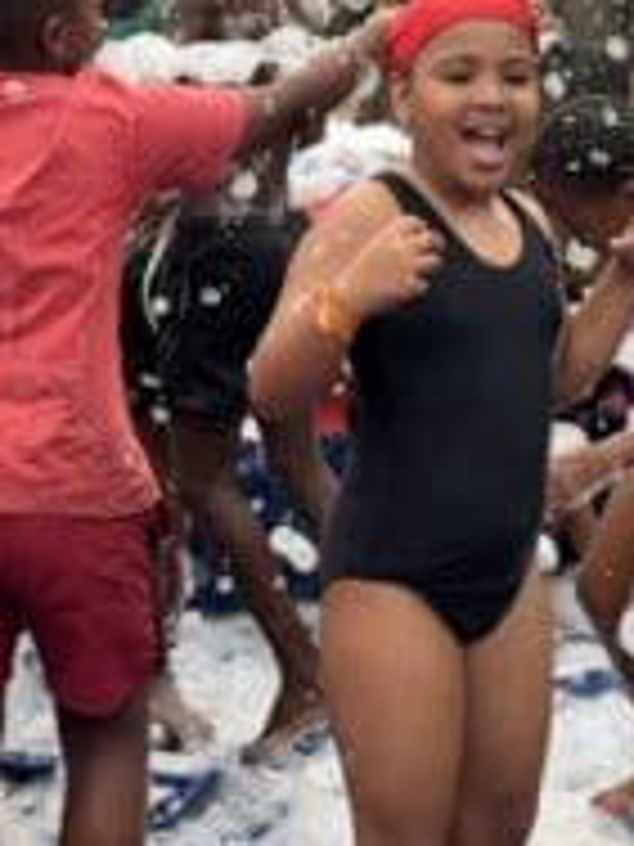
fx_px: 2491
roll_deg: +2.4
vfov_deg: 19.2
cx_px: 459
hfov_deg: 14.5
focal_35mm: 102
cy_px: 360
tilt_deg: -9.6
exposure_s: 1/774
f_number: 1.78
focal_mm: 6.76
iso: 64
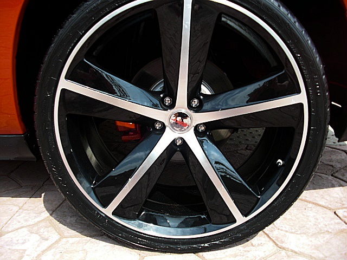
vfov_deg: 39.7
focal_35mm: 36
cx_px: 174
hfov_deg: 51.4
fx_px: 361
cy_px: 130
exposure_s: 1/400
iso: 50
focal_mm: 6.3
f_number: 2.8
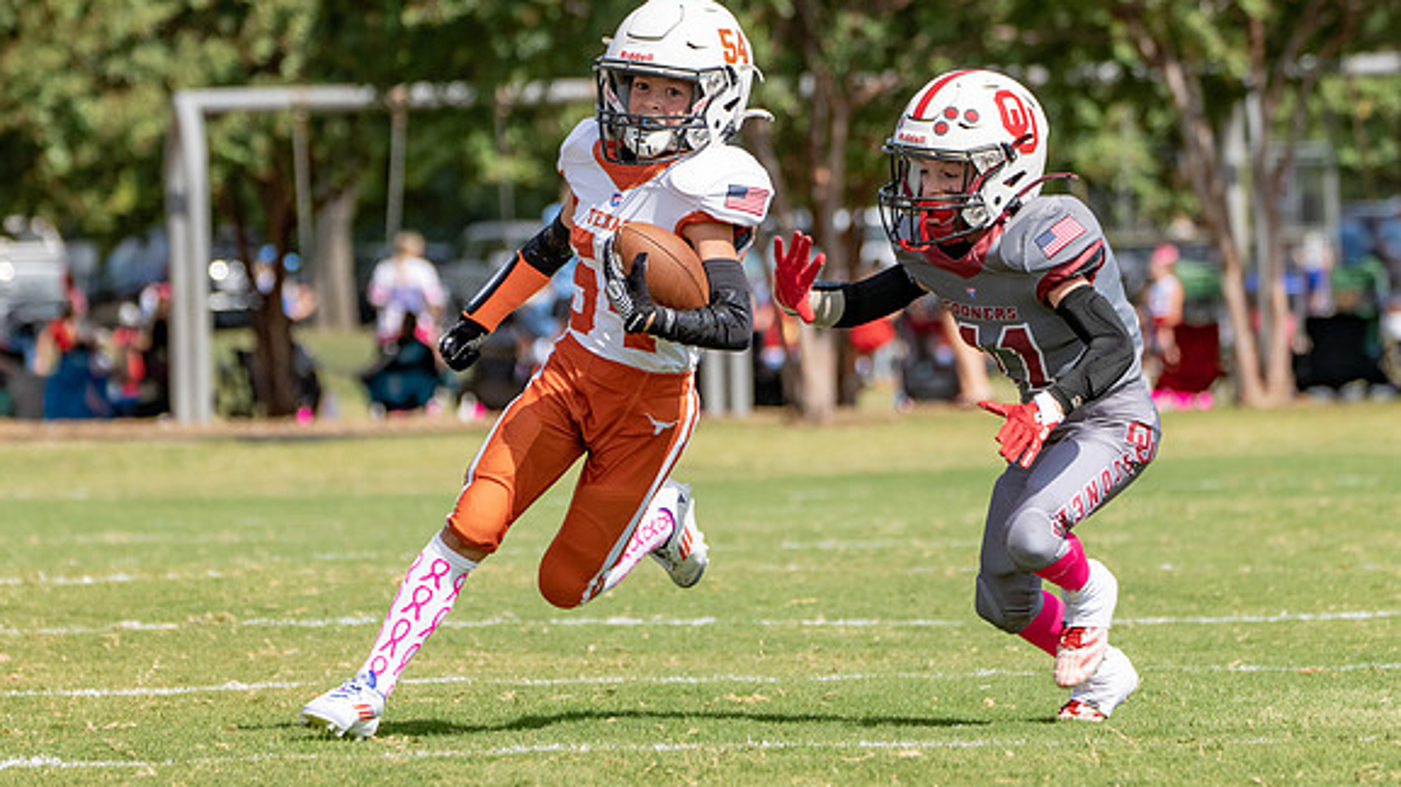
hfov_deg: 6.3
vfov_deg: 3.5
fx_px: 12737
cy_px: 401
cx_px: 671
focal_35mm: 343
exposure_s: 1/1600
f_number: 5.6
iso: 320
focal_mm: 198
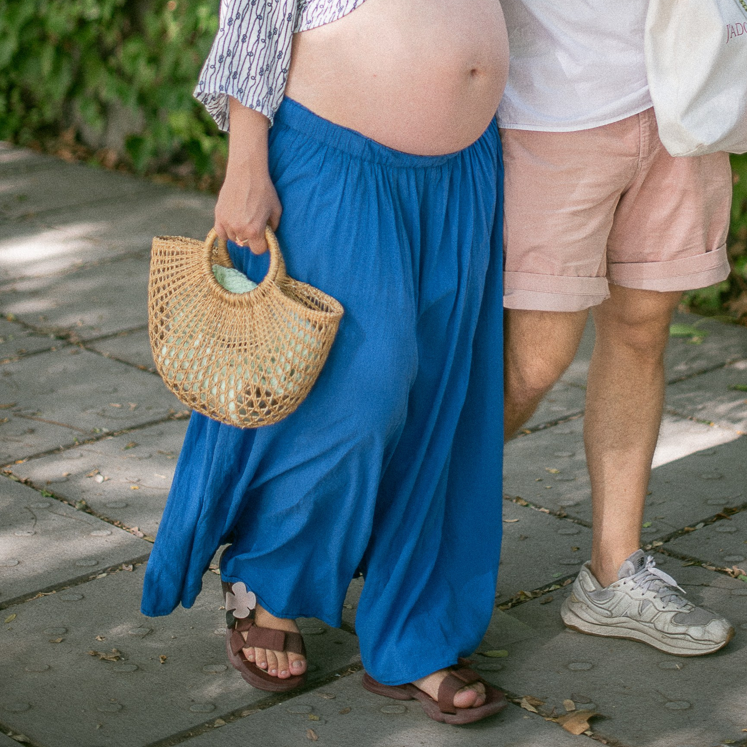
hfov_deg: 20.1
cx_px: 470
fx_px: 2100
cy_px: 31
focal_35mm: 86
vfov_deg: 19.7
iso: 100
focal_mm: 50
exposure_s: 1/500
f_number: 1.4
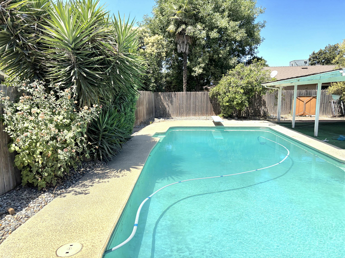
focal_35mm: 26
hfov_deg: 67.3
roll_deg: +0.9
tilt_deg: -7.4
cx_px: 172
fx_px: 259
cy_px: 129
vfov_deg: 53.1
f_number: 1.6
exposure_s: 1/5000
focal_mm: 5.96
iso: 50
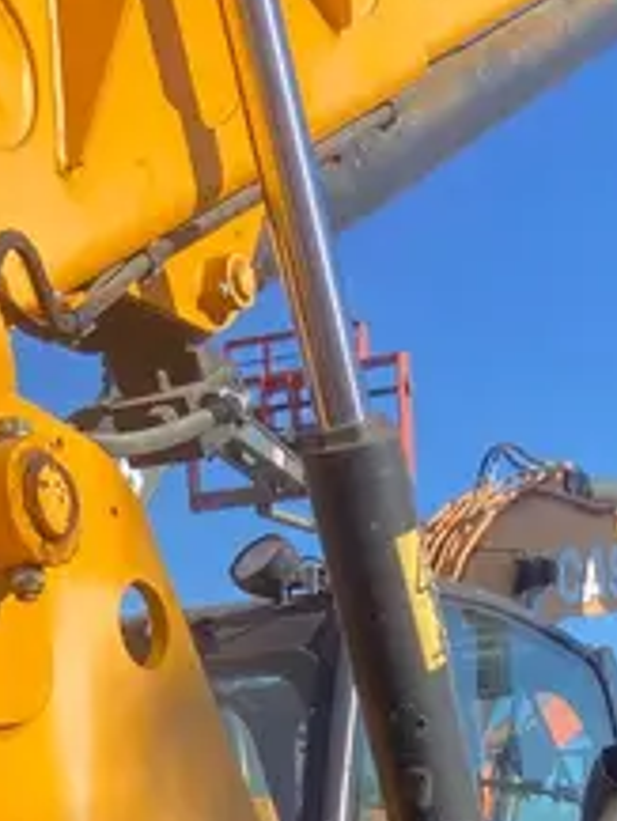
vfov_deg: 19.1
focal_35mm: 88
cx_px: 503
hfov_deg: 16.7
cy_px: 1284
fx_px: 2089
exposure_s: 1/1103
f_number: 1.8
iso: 32
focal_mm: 4.25
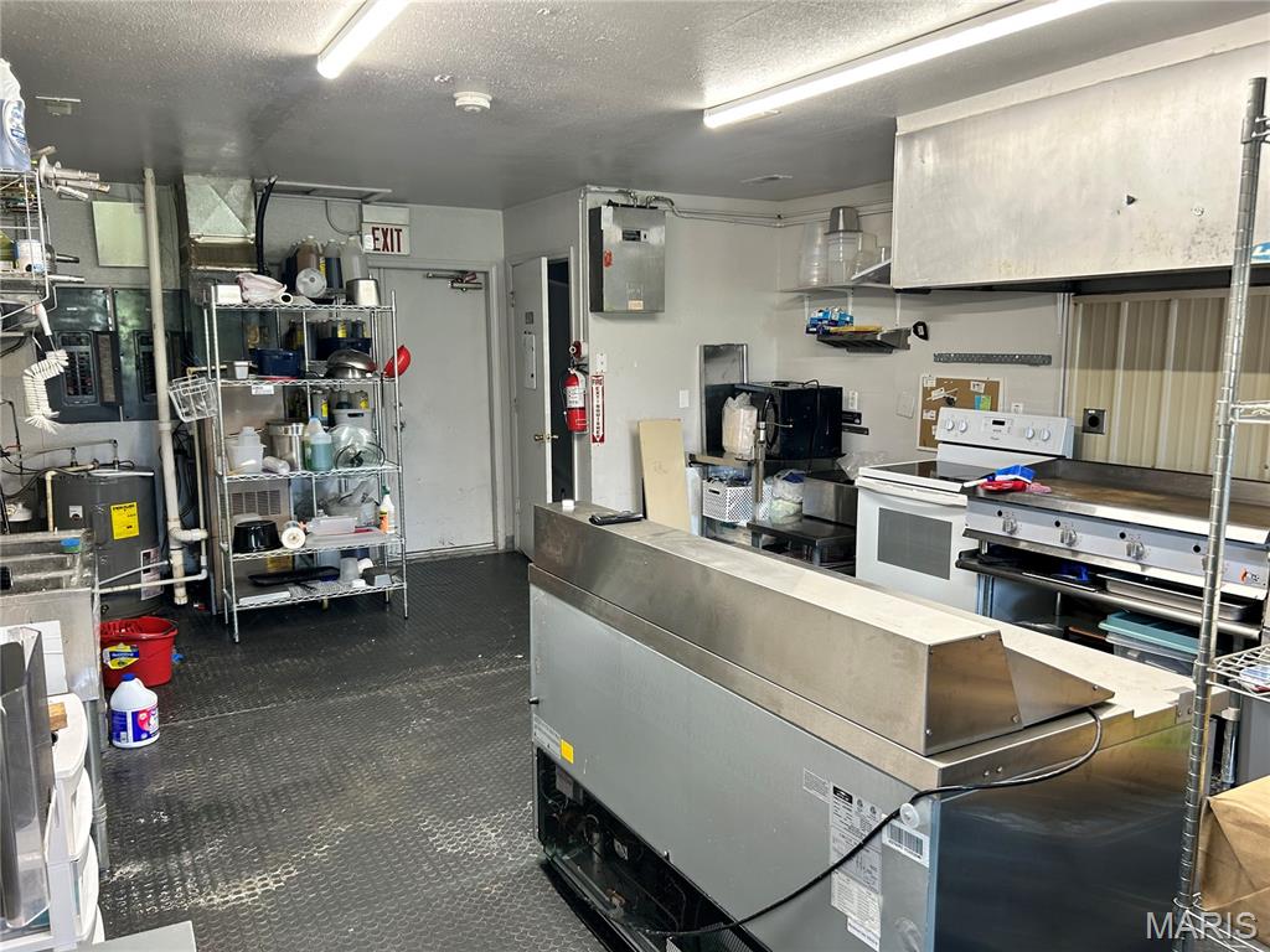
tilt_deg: -8.1
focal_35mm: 26
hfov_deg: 67.3
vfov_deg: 53.1
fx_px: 954
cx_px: 635
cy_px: 476
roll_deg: -0.5
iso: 100
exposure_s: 1/60
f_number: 1.5
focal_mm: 5.7
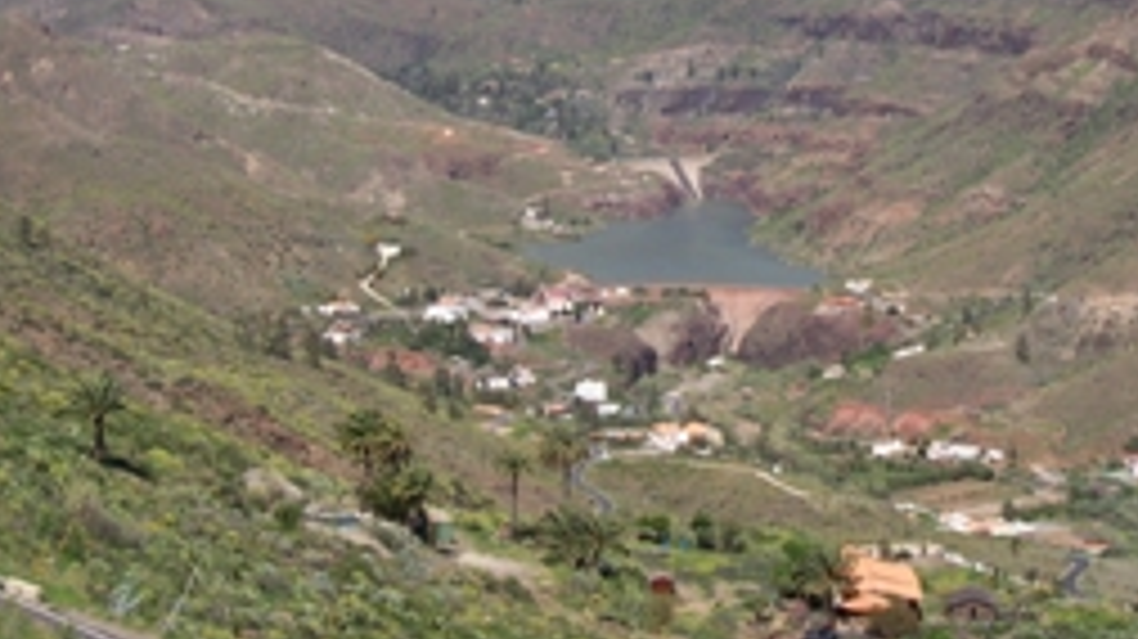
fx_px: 2383
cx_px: 657
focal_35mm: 79
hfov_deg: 26.8
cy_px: 106
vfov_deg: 15.2
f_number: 6.7
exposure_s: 1/350
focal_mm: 8.6
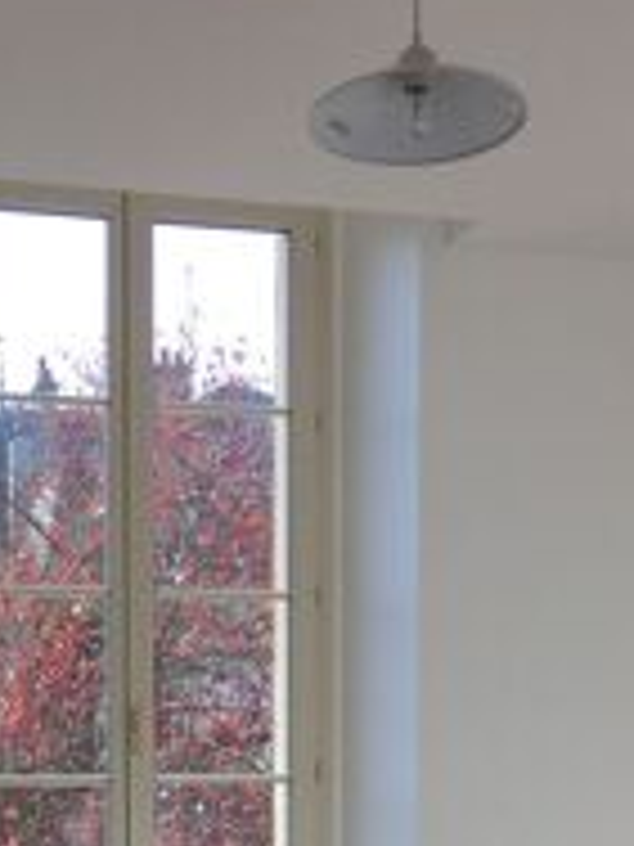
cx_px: 171
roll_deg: +0.2
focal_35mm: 66
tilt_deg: +0.2
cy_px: 754
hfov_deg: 22.1
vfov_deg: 28.3
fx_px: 1612
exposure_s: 1/455
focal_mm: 4.15
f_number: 2.2
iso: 32
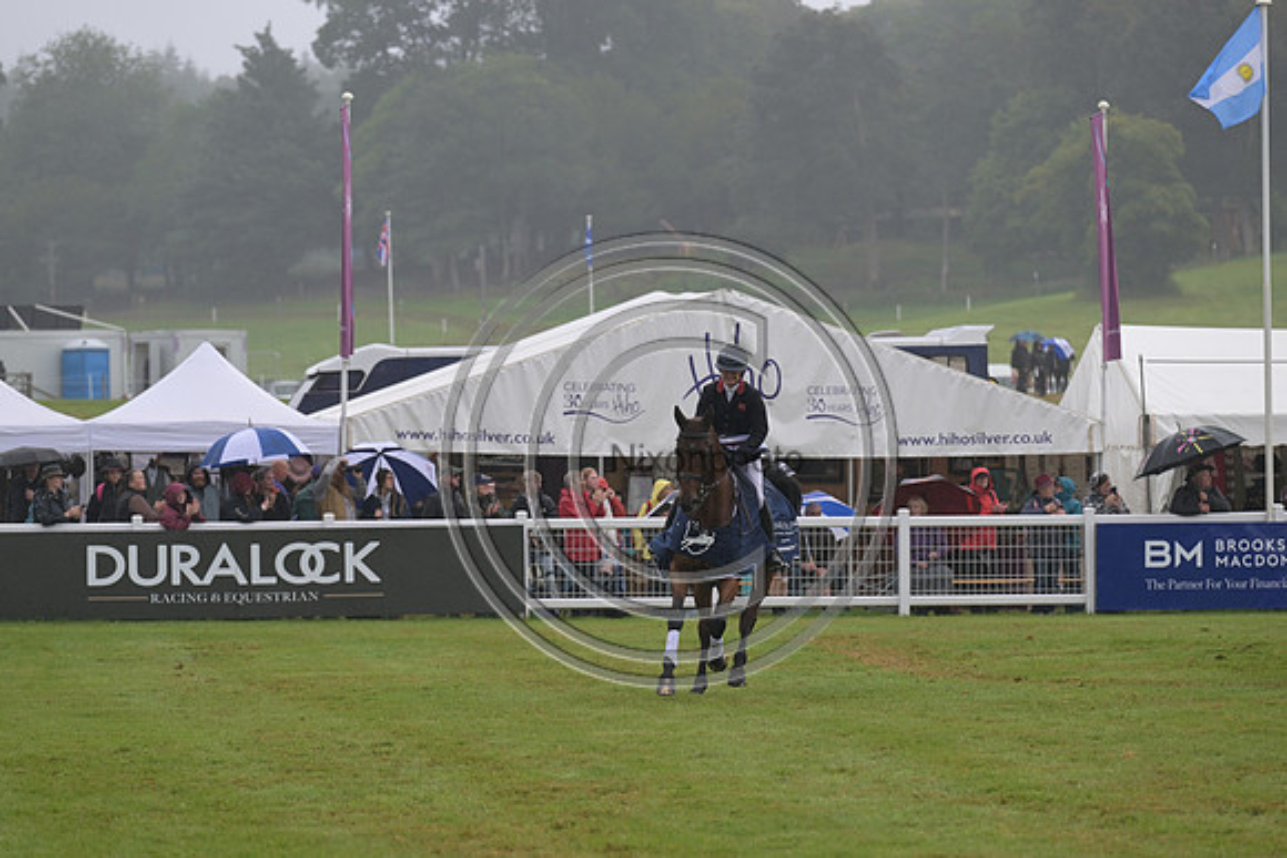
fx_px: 7151
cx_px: 644
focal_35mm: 200
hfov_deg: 10.3
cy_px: 429
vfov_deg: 6.9
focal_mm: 200
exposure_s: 1/800
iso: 560
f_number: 5.6
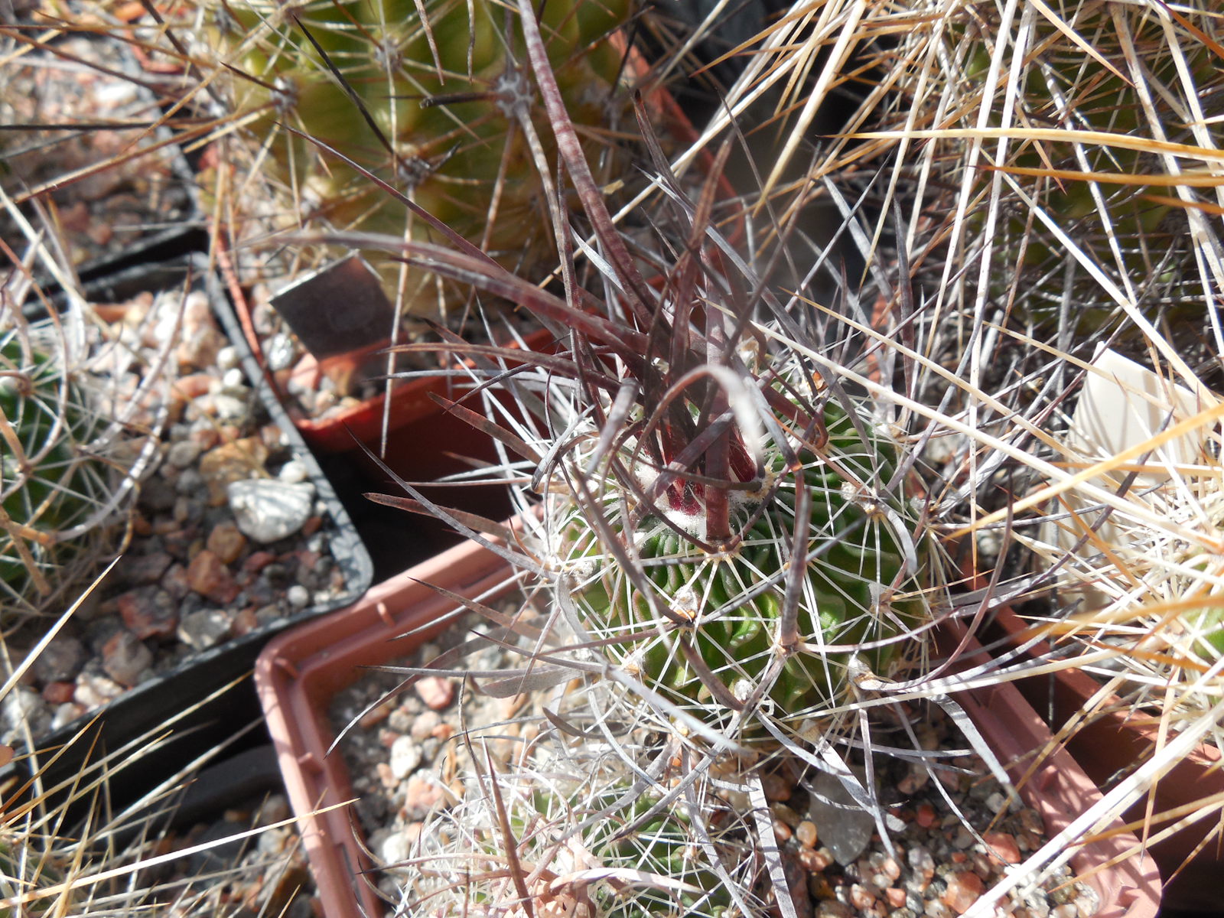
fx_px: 1096
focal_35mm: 31
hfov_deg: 58.4
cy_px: 459
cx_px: 612
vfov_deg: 45.4
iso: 125
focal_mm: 5.6
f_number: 3.6
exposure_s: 1/640
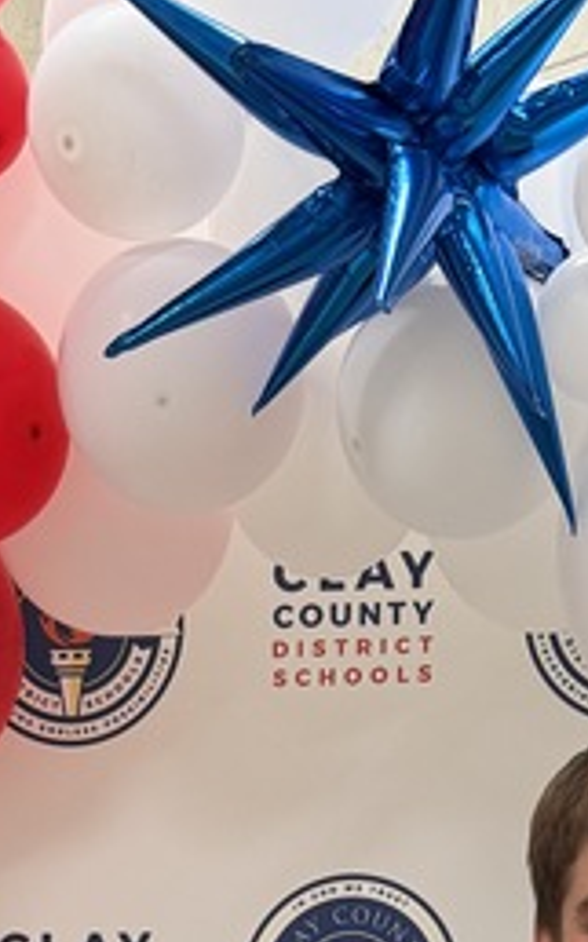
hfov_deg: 12.9
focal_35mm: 101
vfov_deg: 17.2
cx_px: 398
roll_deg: +0.9
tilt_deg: -5.7
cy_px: 1654
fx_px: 2593
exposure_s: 1/63
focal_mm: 6.76
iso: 160
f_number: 1.78
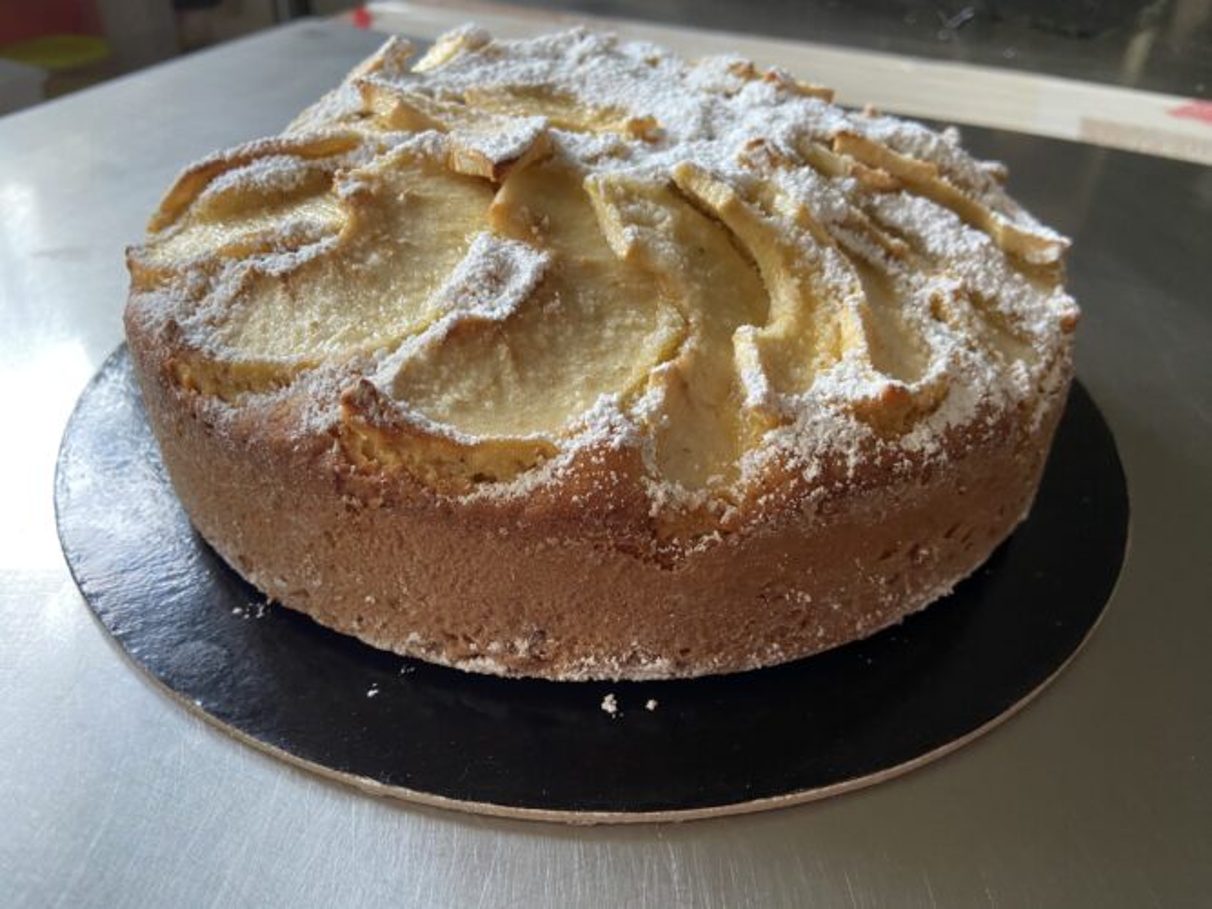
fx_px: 910
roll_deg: -2.4
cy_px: 454
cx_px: 606
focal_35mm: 26
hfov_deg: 67.3
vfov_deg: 53.0
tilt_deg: -38.0
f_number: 1.8
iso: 160
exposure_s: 1/60
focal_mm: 4.25
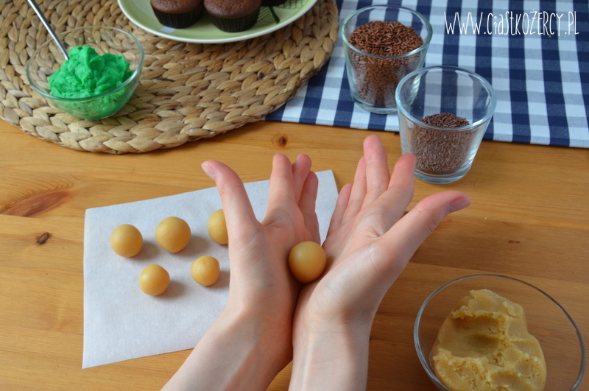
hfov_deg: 43.7
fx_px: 735
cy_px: 196
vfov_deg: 29.8
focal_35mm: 45
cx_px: 294
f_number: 8
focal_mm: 30
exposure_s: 1/60
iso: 400
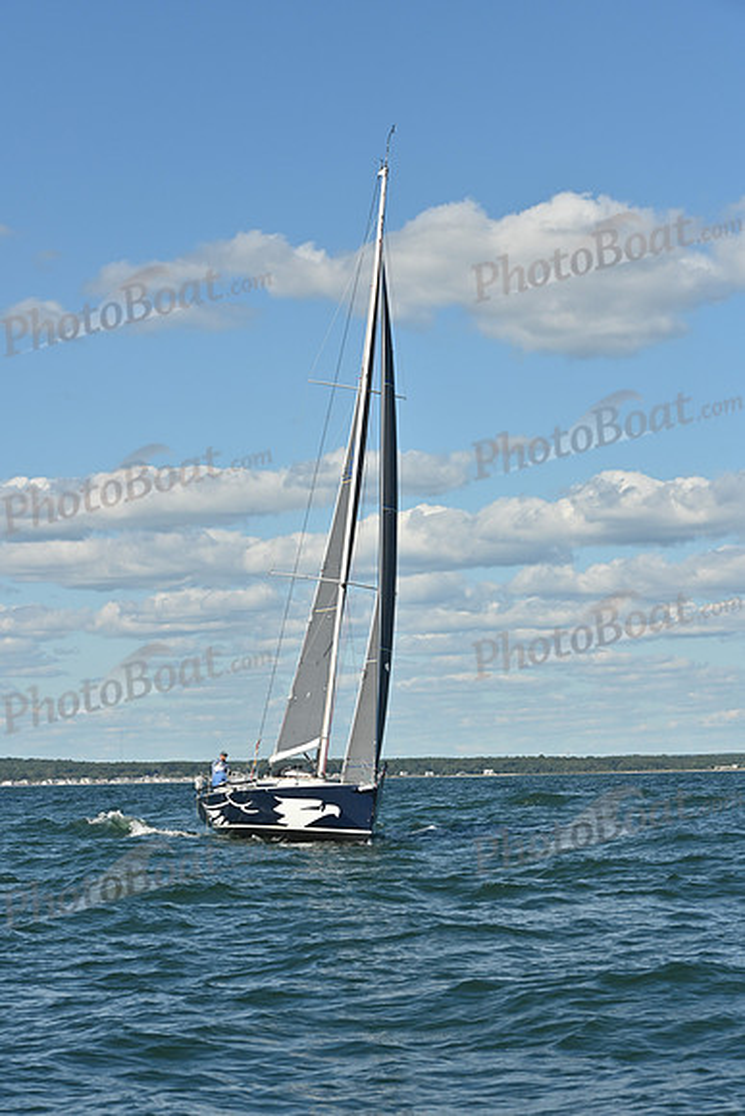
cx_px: 372
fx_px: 2854
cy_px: 558
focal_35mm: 92
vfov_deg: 22.1
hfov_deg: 14.9
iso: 320
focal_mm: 92
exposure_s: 1/1600
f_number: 8
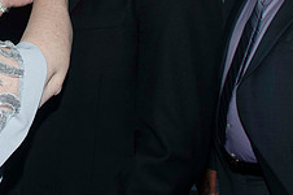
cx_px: -17
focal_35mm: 100
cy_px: -17
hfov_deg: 19.7
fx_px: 813
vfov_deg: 13.4
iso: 100
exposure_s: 1/250
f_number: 5.6
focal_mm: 26
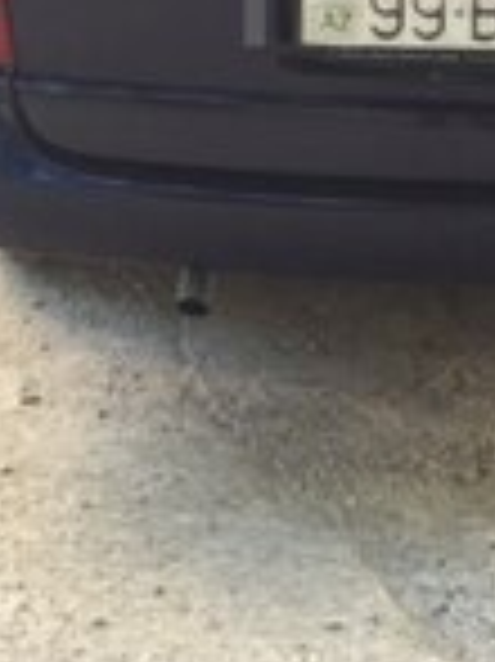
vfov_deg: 19.5
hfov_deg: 14.7
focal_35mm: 98
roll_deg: -3.8
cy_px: -5
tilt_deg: -16.8
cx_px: 562
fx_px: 1871
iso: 64
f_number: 2.2
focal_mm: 4.15
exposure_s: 1/33
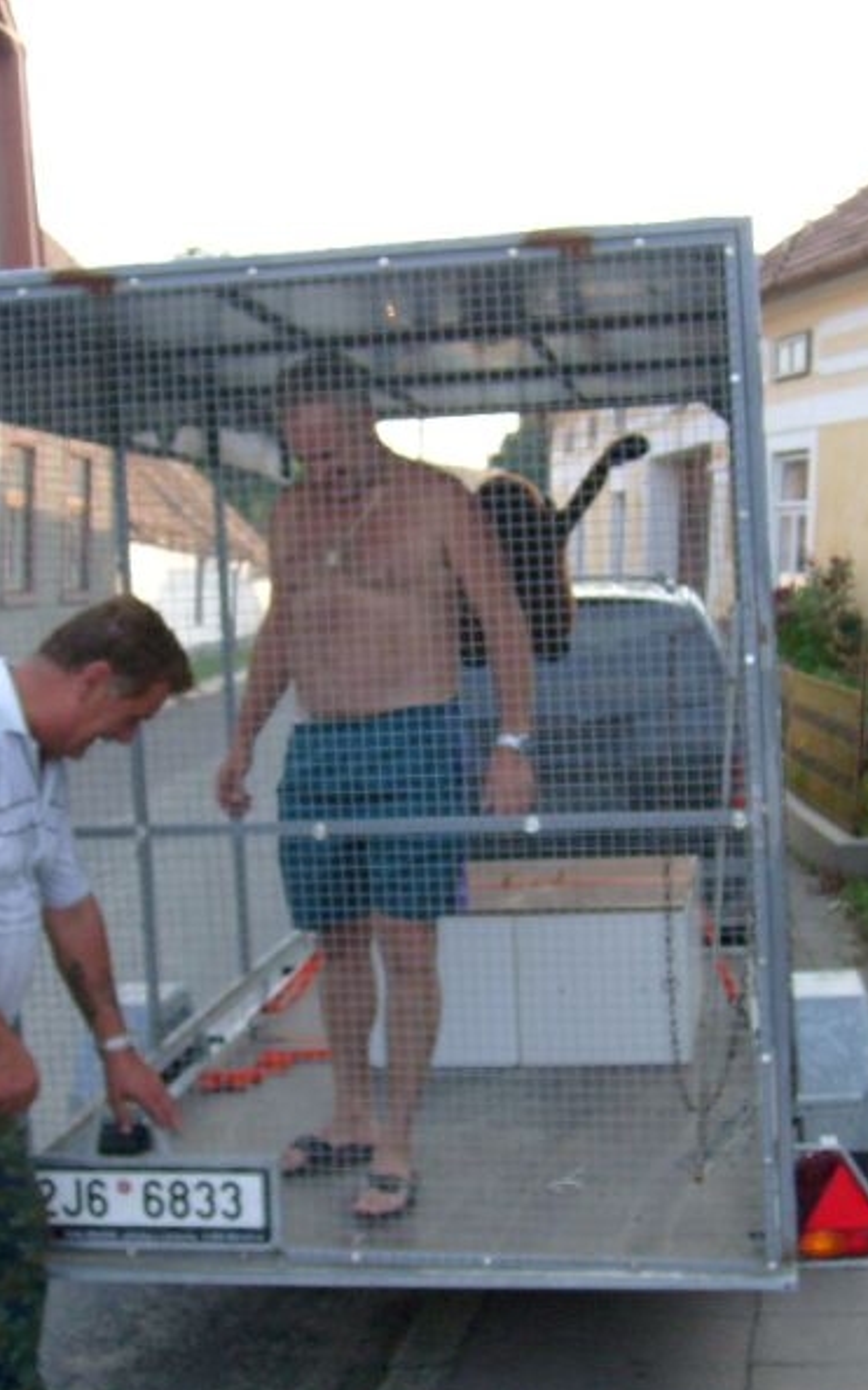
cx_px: 370
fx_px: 1893
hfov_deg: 25.8
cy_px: 700
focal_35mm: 50
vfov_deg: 40.3
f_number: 2.8
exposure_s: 1/250
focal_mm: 5.8
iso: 80
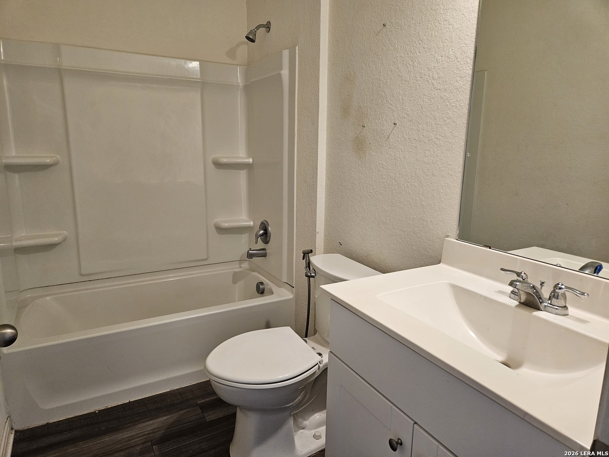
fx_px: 405
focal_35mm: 23
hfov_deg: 73.9
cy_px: 228
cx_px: 304
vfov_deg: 58.9
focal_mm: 5.4
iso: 400
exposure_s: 1/120
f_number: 1.8
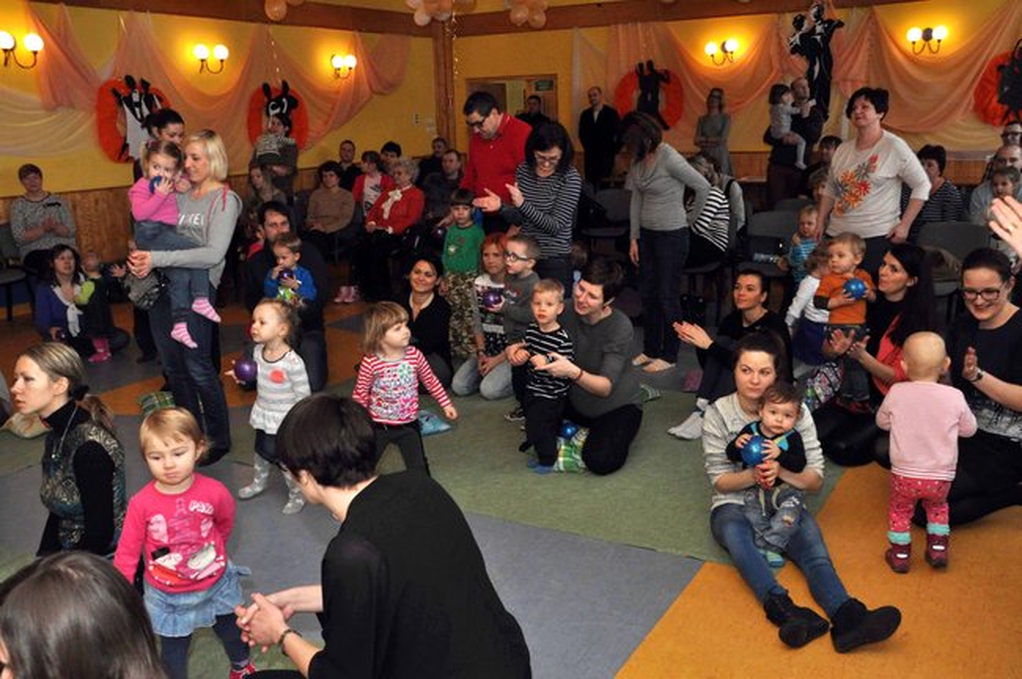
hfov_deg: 57.3
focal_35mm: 33
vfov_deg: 39.9
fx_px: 936
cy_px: 340
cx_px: 511
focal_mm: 22
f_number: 13
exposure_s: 1/60
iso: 1250
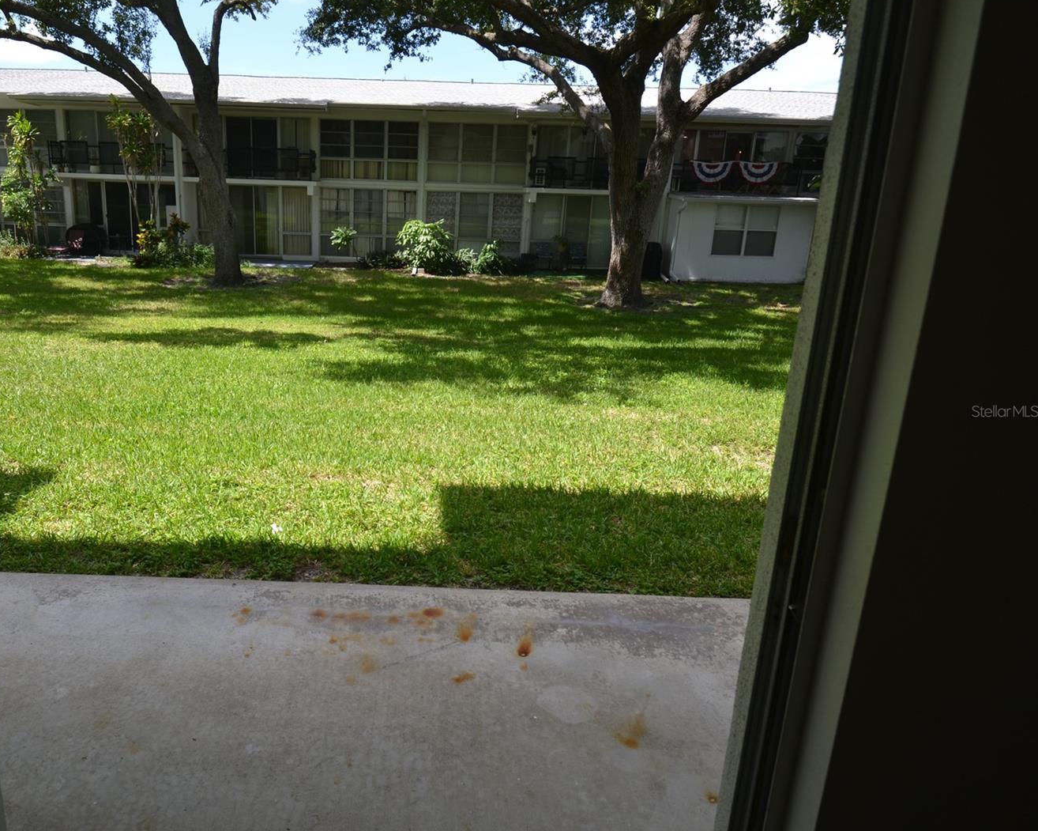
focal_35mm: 24
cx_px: 410
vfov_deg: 58.8
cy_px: 411
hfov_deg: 69.5
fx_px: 737
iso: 100
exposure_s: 1/160
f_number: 6.3
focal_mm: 14
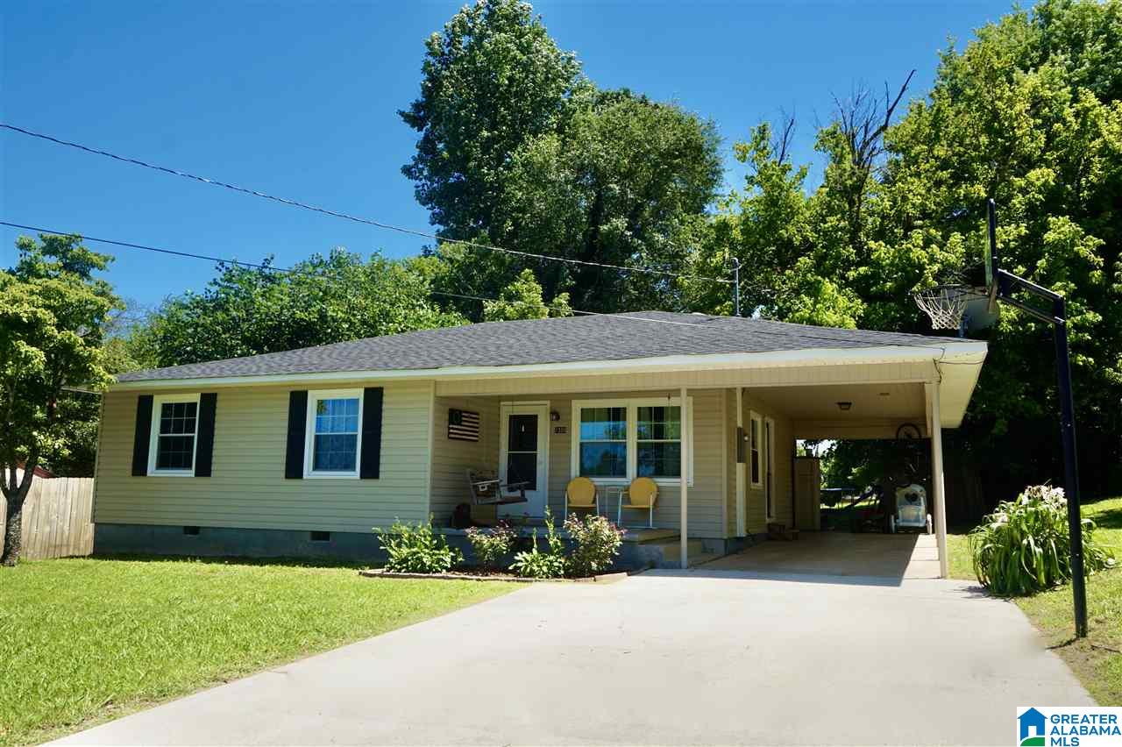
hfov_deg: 64.6
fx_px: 888
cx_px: 561
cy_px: 374
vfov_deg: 45.6
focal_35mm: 28
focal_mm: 19
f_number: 11
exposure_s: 1/80
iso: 100
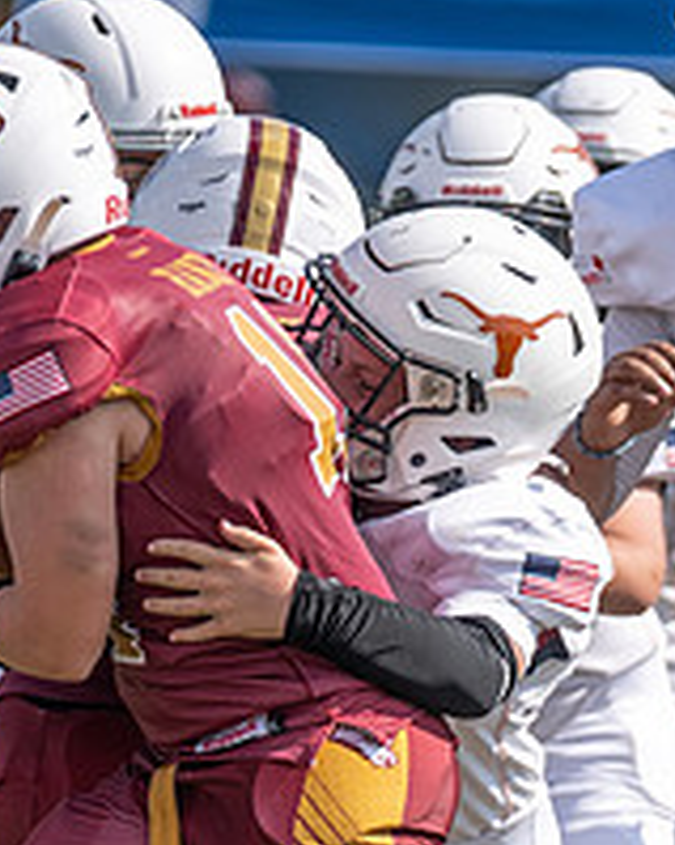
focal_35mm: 1070
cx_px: 253
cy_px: 892
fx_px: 26740
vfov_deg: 1.8
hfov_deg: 1.4
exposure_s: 1/1600
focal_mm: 200
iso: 100
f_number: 3.5
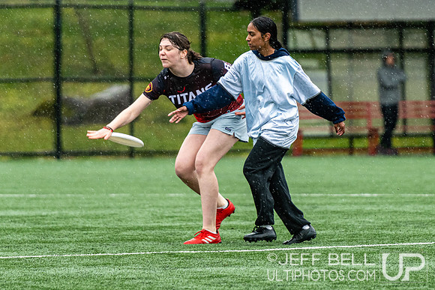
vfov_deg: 3.2
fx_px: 5196
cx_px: 247
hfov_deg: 4.8
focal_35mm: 430
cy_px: 112
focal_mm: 200
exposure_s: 1/1000
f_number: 3.2
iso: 1250
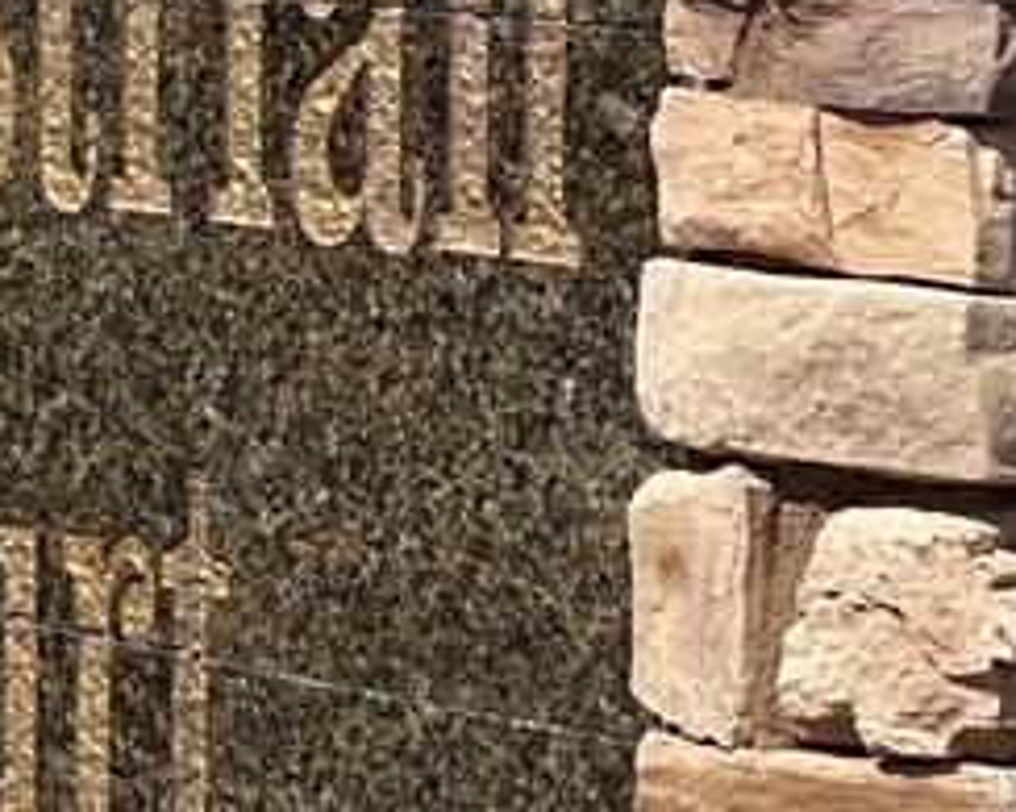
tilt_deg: -5.3
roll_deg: +0.4
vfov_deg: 5.9
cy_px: 112
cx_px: -833
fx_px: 7875
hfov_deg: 7.2
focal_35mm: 262
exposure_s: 1/1488
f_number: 2.2
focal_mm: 7.5
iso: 20
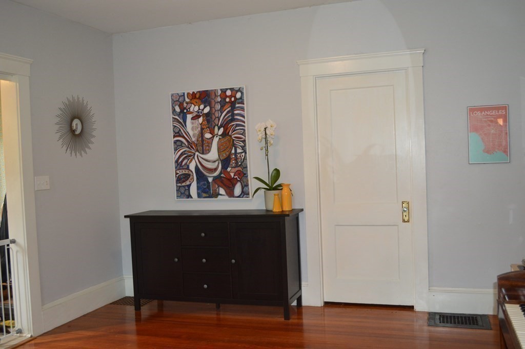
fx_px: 525
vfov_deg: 36.8
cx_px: 262
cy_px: 174
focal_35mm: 36
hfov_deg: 53.2
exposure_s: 1/60
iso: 900
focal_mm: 24
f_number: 4
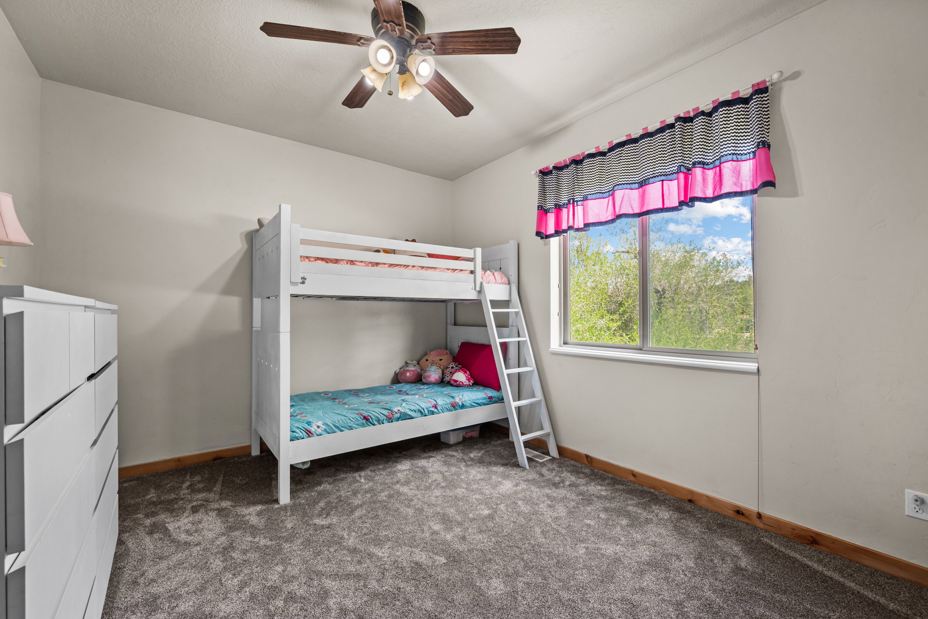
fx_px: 400
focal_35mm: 16
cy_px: 310
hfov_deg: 98.5
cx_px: 464
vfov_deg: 75.6
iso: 500
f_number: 8
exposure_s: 1/5
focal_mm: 15.5
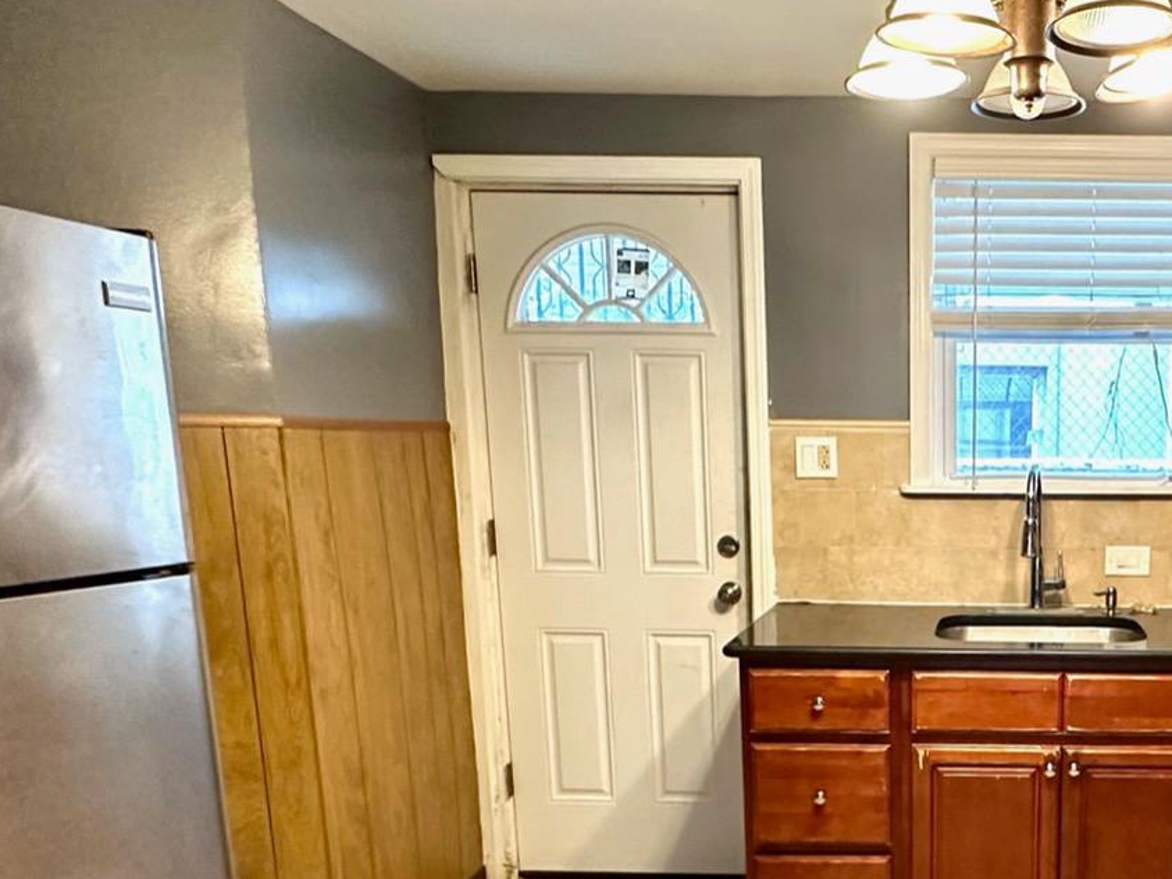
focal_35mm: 34
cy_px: 650
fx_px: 1151
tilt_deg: -11.5
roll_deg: -0.7
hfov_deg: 49.4
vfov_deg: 40.7
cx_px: 1007
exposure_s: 1/60
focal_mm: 2.22
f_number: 2.2
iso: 500
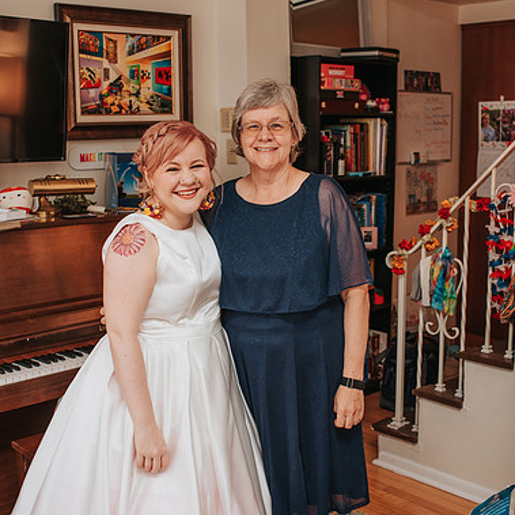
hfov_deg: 35.3
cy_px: 249
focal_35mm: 48
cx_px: 242
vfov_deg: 35.4
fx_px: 808
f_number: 4
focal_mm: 35
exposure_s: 1/160
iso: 800
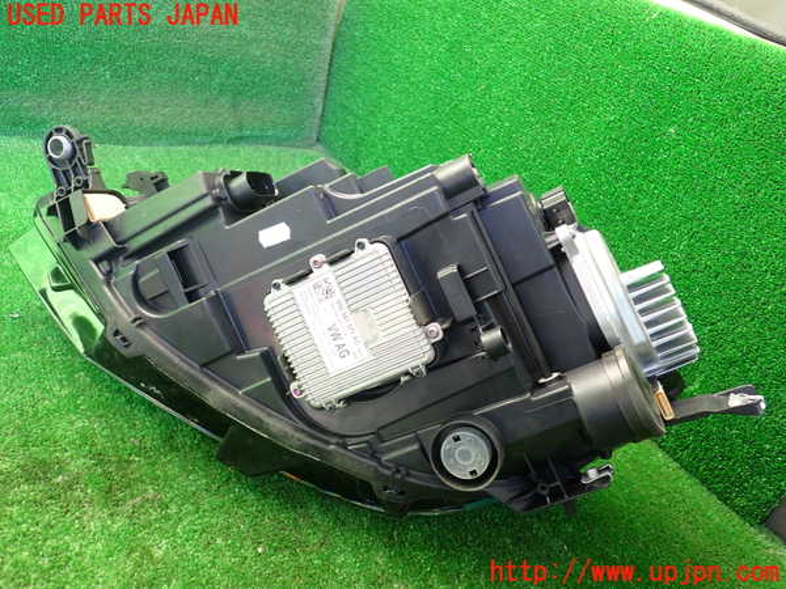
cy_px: 294
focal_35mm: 30
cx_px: 393
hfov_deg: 60.0
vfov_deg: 46.8
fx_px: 681
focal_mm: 5.4
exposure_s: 1/60
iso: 200
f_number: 2.3
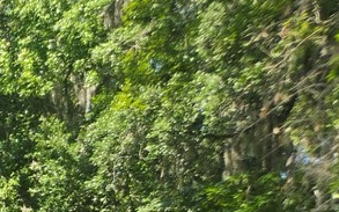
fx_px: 1229
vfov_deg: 8.2
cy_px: 664
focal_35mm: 133
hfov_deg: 12.4
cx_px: -474
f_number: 1.8
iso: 80
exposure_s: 1/2283
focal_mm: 5.4
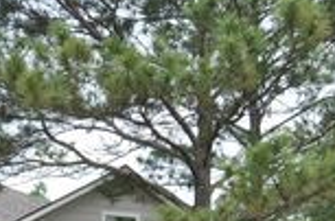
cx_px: 136
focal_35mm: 59
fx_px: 547
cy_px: 295
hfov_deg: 33.9
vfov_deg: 20.6
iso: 200
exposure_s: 1/200
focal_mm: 12
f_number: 9
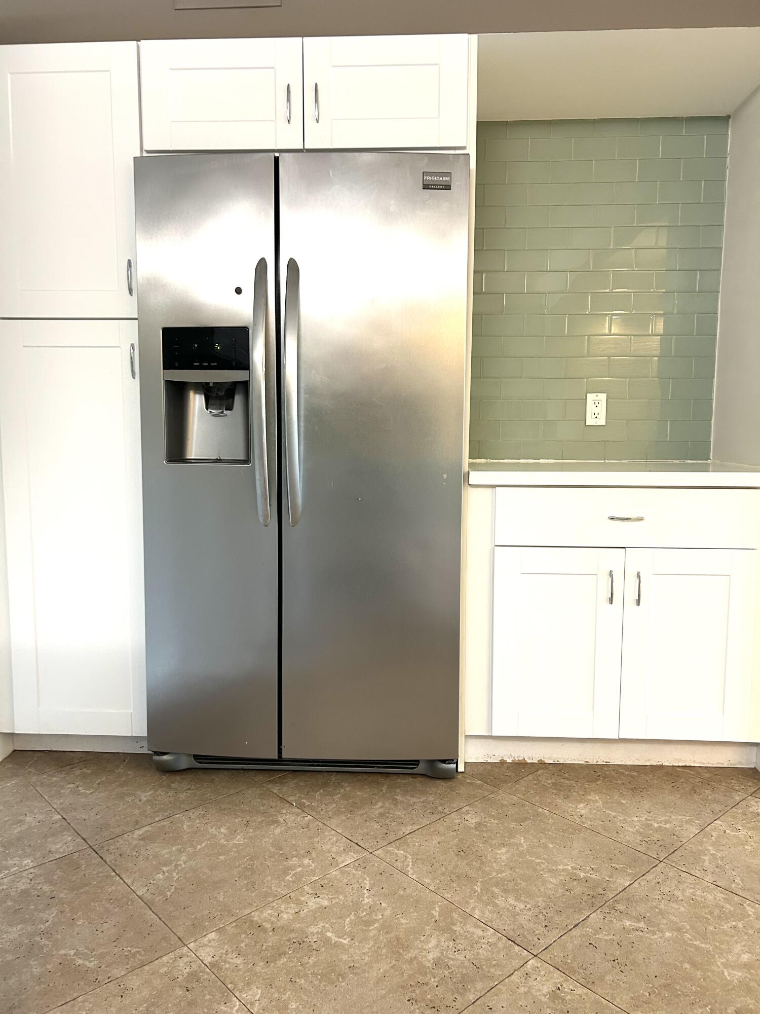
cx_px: 380
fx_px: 761
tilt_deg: -6.5
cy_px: 507
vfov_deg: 67.3
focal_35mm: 26
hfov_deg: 53.1
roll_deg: +0.5
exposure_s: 1/60
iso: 200
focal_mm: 5.7
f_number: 1.5
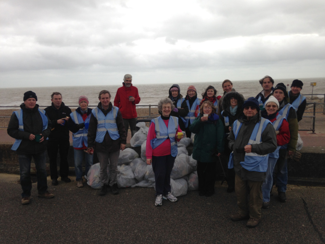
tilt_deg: -10.4
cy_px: 122
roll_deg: +1.8
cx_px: 162
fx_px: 310
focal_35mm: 33
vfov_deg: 43.0
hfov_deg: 55.3
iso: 50
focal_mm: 4.12
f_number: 2.4
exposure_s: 1/274
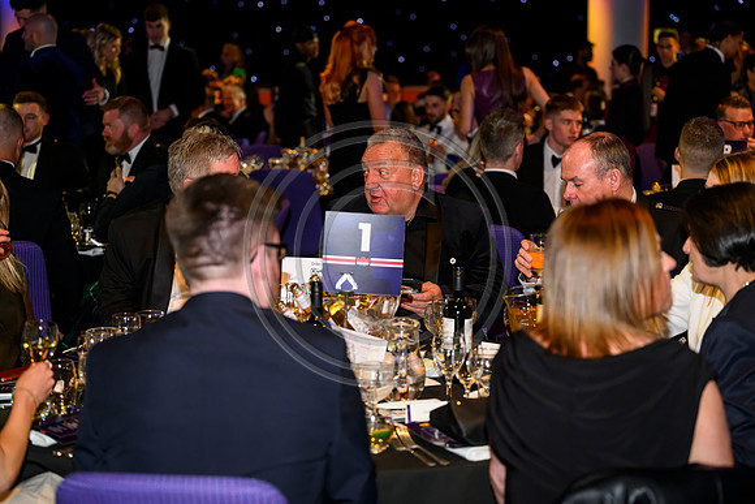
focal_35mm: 70
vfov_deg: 19.5
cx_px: 378
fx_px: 1468
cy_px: 252
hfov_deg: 28.8
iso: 2500
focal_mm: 70
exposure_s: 1/160
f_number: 3.2
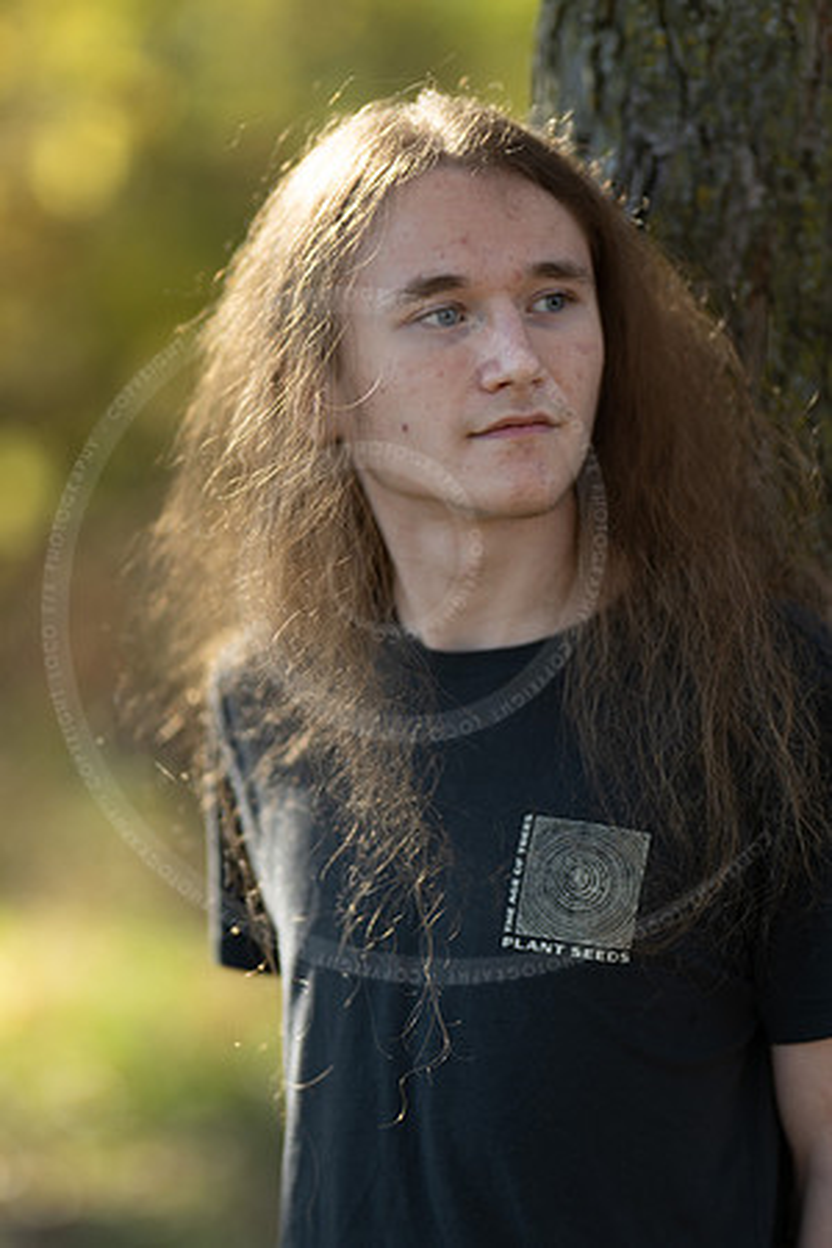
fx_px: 4402
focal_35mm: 127
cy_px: 624
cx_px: 416
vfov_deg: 16.1
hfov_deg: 10.8
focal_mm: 85
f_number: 1.2
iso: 80
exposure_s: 1/1250
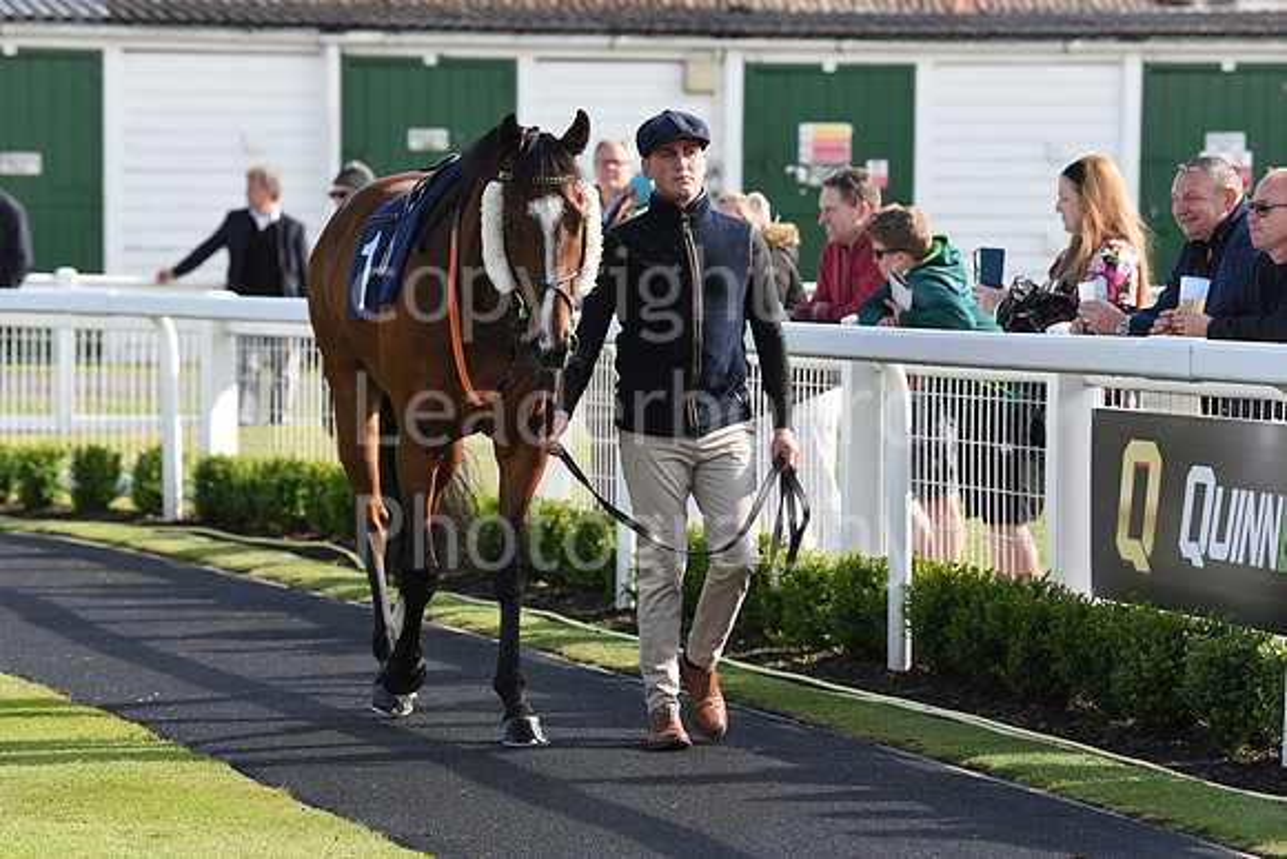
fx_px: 5364
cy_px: 430
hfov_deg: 13.7
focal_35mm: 150
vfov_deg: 9.2
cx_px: 644
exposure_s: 1/2000
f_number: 5
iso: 800
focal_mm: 150
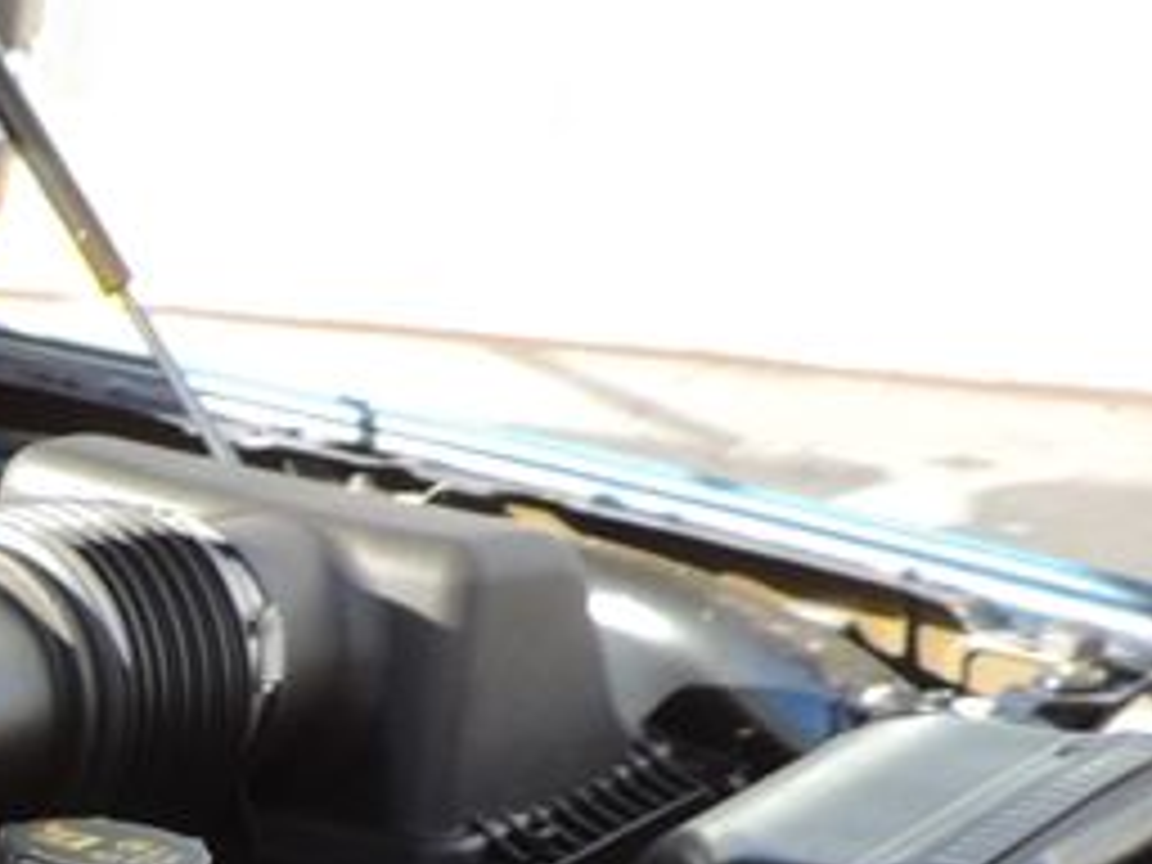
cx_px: -927
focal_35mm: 120
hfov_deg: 14.4
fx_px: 3994
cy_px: 1557
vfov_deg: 11.5
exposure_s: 1/125
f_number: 3
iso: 80
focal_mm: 4.3
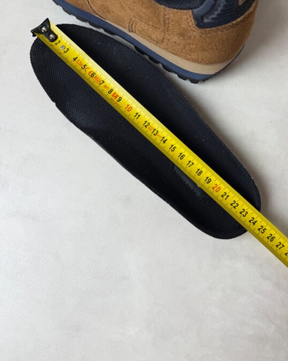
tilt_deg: -81.4
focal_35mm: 28
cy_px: 152
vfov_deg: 61.9
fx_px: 298
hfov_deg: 51.4
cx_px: 160
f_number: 1.78
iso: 64
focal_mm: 6.76
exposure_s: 1/121
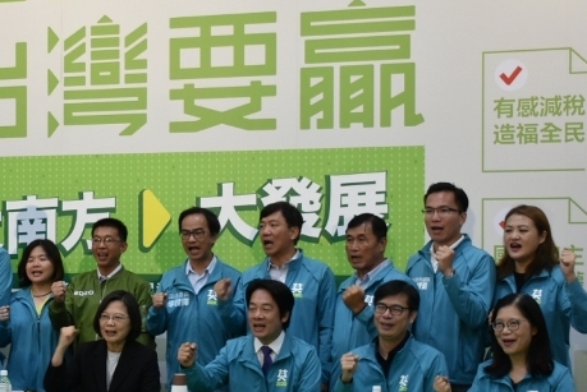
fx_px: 1045
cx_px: 129
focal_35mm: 64
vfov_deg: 21.3
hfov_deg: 30.7
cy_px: 227
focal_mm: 26
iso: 800
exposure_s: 1/80
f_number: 4.5
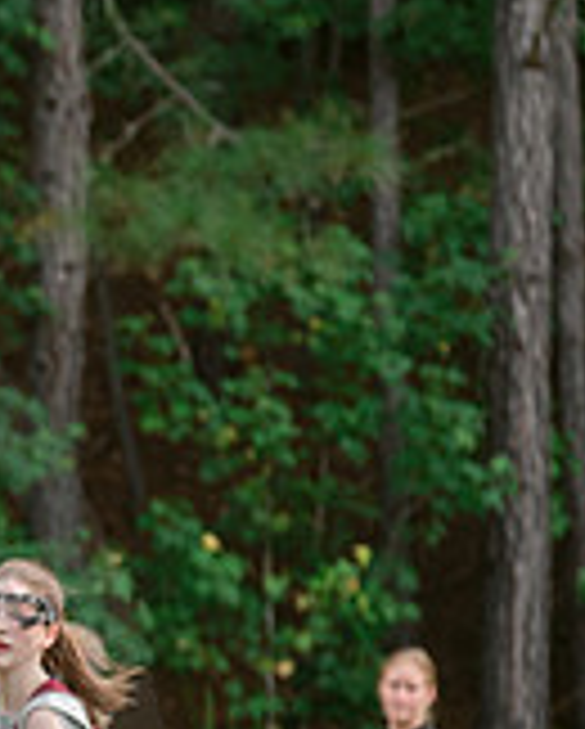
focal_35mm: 920
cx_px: -698
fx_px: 19873
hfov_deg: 1.7
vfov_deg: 2.1
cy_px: 1009
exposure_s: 1/1000
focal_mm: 170
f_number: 4
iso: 250
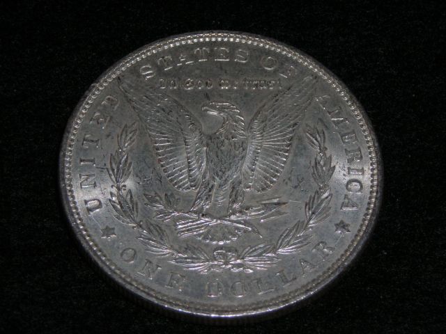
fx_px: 1327
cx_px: 223
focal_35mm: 103
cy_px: 167
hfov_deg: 19.1
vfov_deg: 14.4
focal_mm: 17
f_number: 9.9
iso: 50
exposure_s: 1/60.1
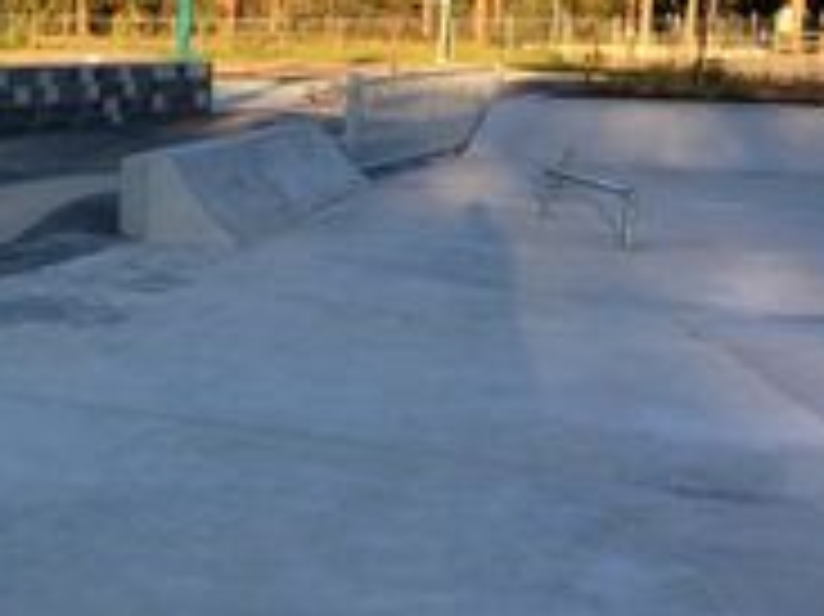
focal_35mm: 76
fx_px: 1808
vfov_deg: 19.4
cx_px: 23
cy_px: 355
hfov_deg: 24.6
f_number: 2.2
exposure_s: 1/534
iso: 32
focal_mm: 4.15
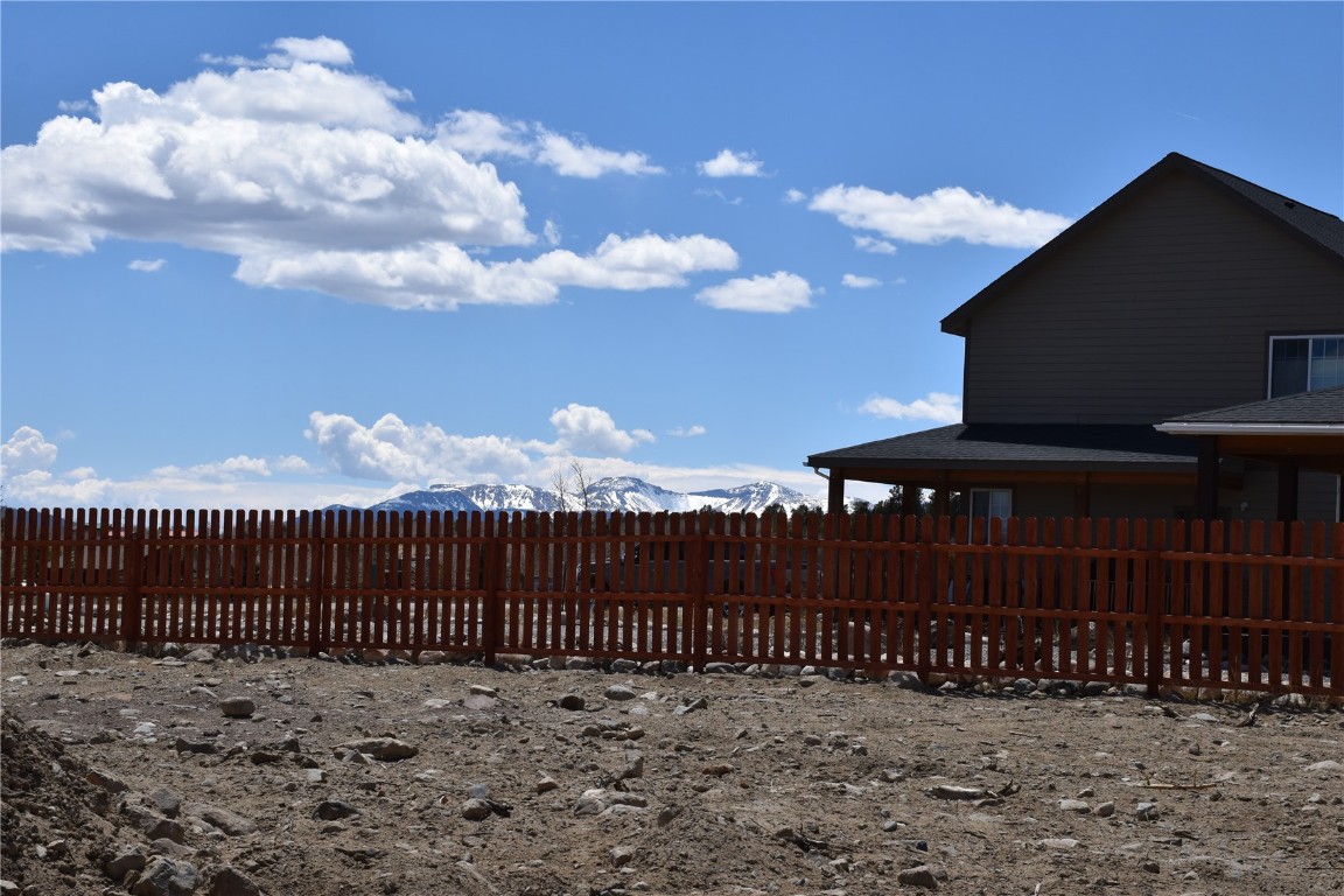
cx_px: 672
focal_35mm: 72
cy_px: 448
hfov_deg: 28.1
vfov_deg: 18.9
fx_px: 2688
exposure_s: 1/500
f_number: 11
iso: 200
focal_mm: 48
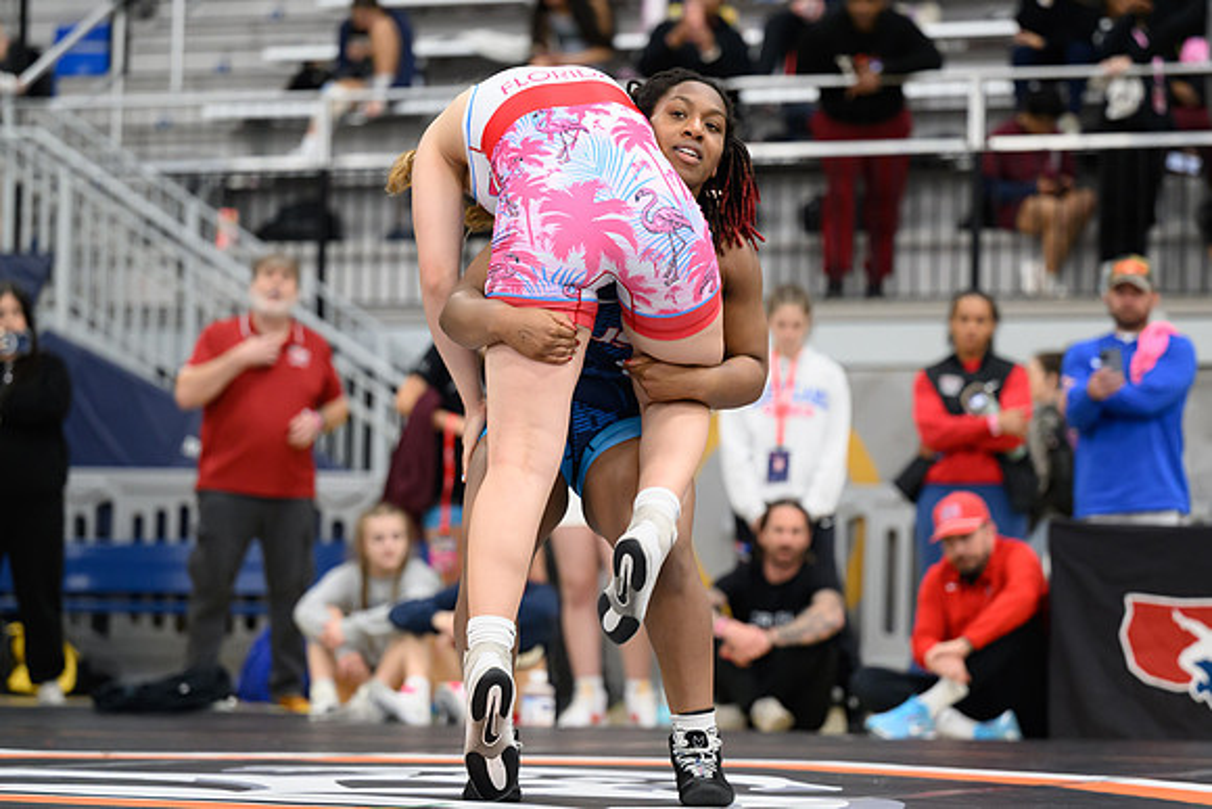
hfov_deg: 15.6
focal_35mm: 131
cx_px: 692
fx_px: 4413
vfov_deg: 10.5
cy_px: 459
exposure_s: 1/800
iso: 3200
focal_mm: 103
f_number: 2.8
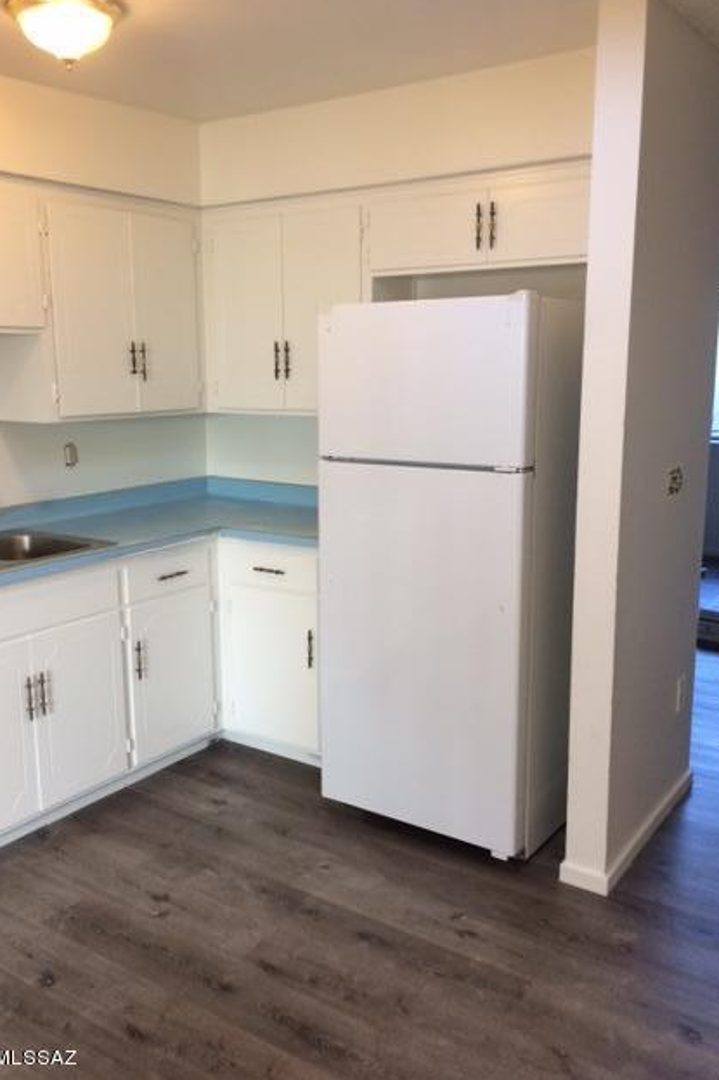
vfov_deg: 60.3
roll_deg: +0.8
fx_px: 929
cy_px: 544
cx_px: 329
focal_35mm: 31
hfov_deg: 42.3
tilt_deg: -12.9
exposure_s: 1/30
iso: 80
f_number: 2.2
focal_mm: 4.15
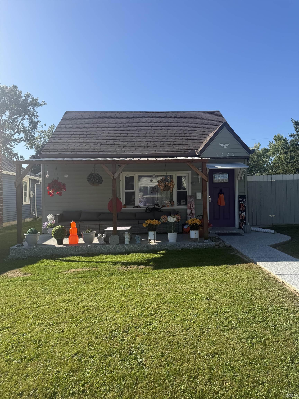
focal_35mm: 24
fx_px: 276
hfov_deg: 56.8
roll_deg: +0.3
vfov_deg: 71.6
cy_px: 200
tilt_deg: +1.5
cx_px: 150
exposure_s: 1/2907
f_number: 1.78
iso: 80
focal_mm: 6.76
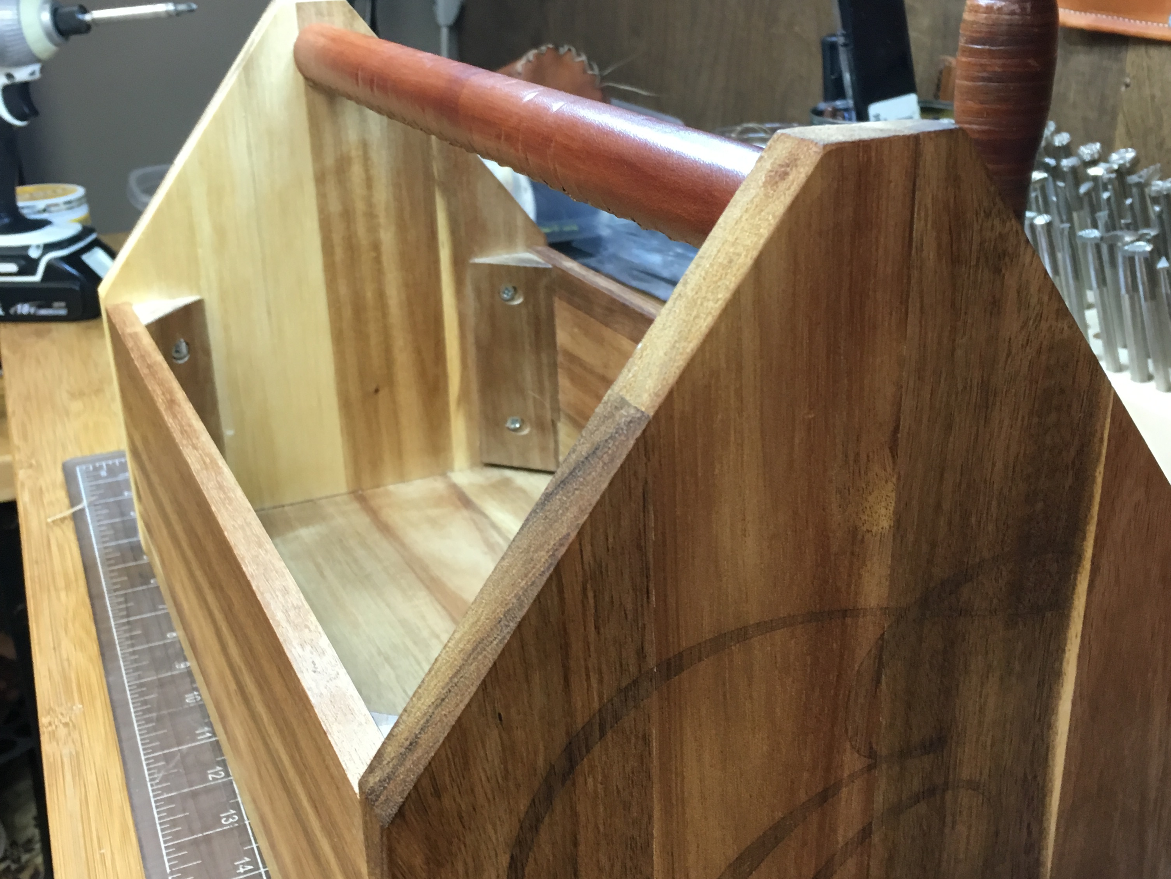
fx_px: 1319
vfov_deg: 36.8
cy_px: 462
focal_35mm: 39
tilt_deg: -22.7
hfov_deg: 47.9
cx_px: 590
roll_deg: +0.1
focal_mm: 4.15
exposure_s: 1/30
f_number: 2.2
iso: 100
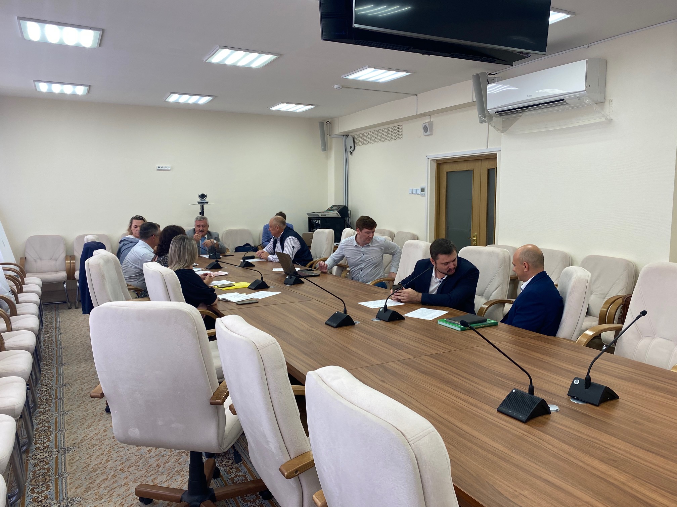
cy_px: 254
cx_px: 338
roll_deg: +1.0
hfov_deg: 67.3
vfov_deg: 53.1
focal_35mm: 26
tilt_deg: -5.7
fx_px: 508
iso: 64
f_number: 1.8
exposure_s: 1/100
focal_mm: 4.25
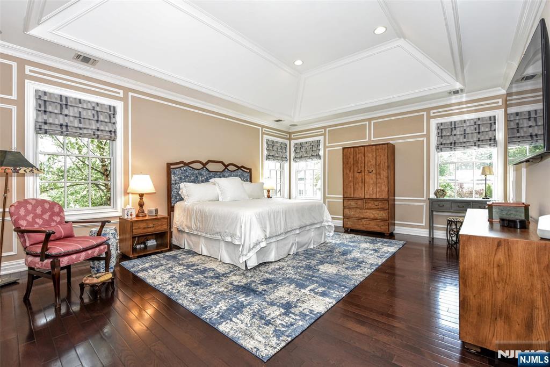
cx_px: 275
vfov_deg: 73.8
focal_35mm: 16
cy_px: 184
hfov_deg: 96.7
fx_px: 244
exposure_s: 1/125
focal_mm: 16
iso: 800
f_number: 5.6
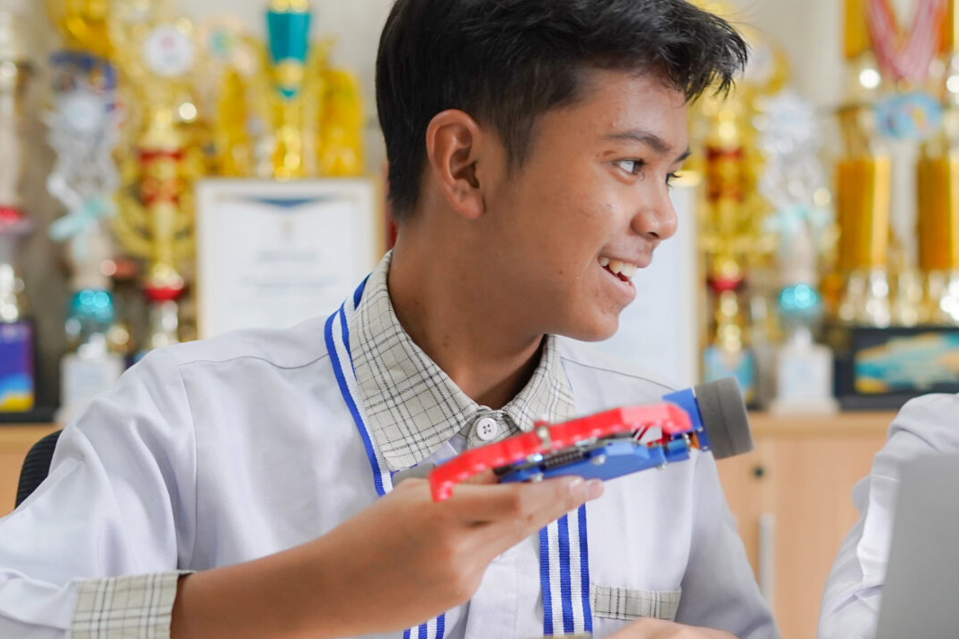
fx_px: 2557
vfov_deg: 14.2
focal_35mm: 96
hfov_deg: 21.1
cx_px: 724
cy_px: 484
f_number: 2.8
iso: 1600
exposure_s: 1/160
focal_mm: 50
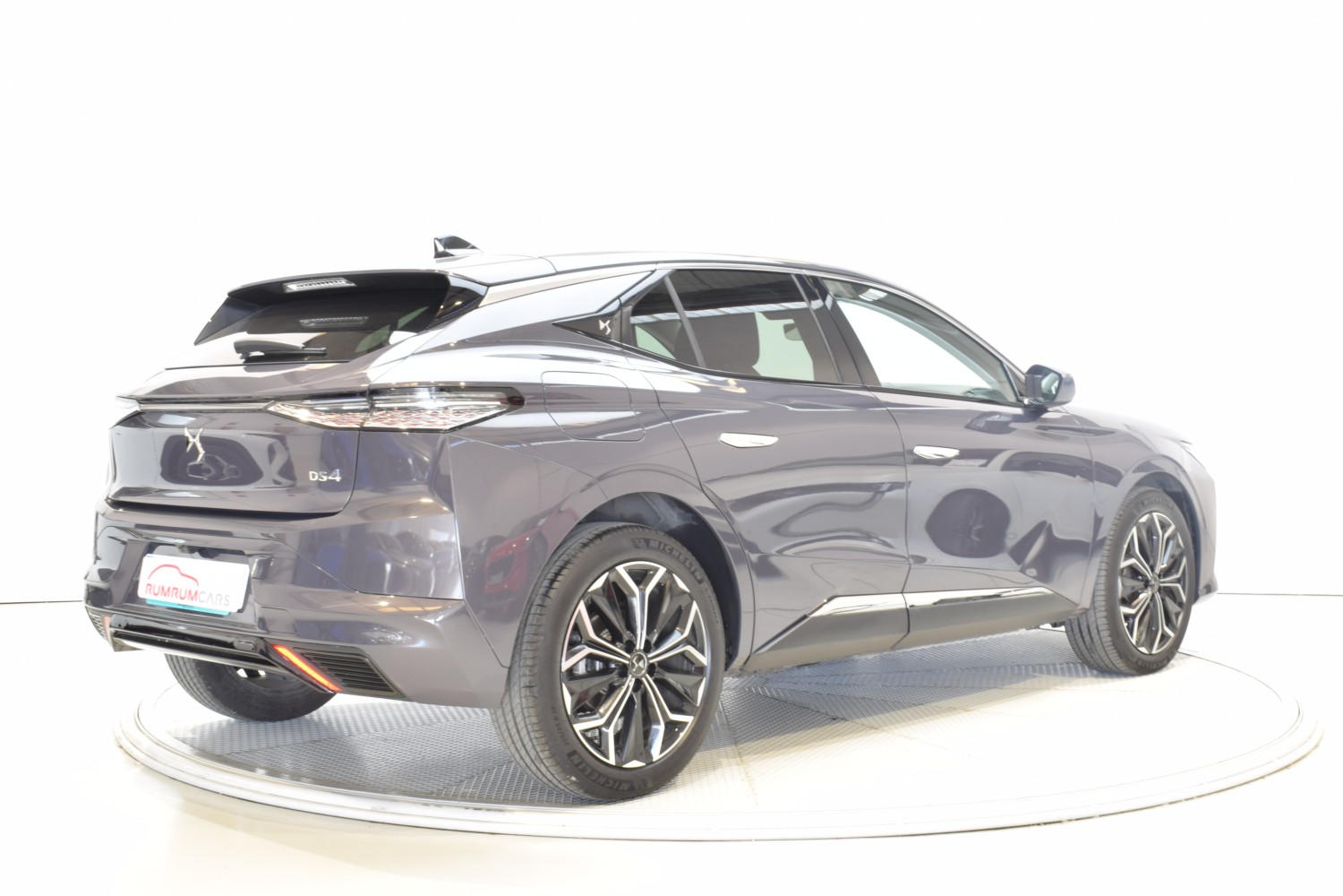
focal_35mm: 45
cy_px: 448
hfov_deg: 43.6
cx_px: 672
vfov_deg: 29.9
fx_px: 1679
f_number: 14
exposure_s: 1.6
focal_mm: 30
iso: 100
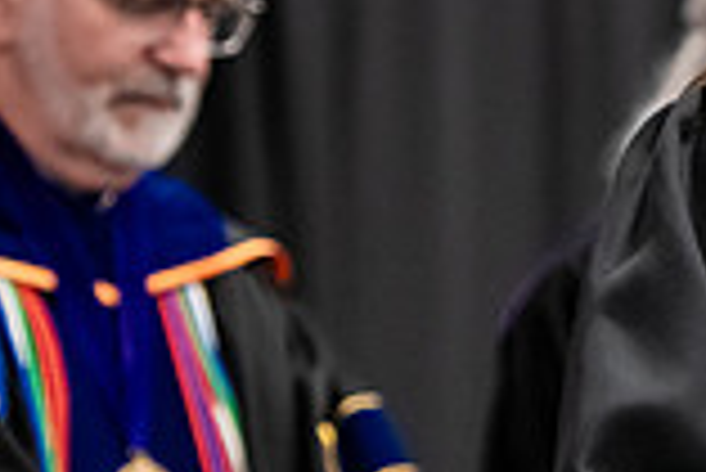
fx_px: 9049
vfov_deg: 3.0
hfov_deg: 4.4
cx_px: 1003
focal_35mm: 461
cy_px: 34
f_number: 3.2
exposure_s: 1/200
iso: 3200
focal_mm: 125
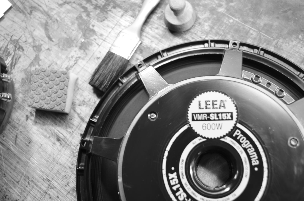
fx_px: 329
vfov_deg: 34.1
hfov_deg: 49.6
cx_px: 152
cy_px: 100
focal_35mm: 39
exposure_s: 1/5
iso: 160
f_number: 4.2
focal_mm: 26
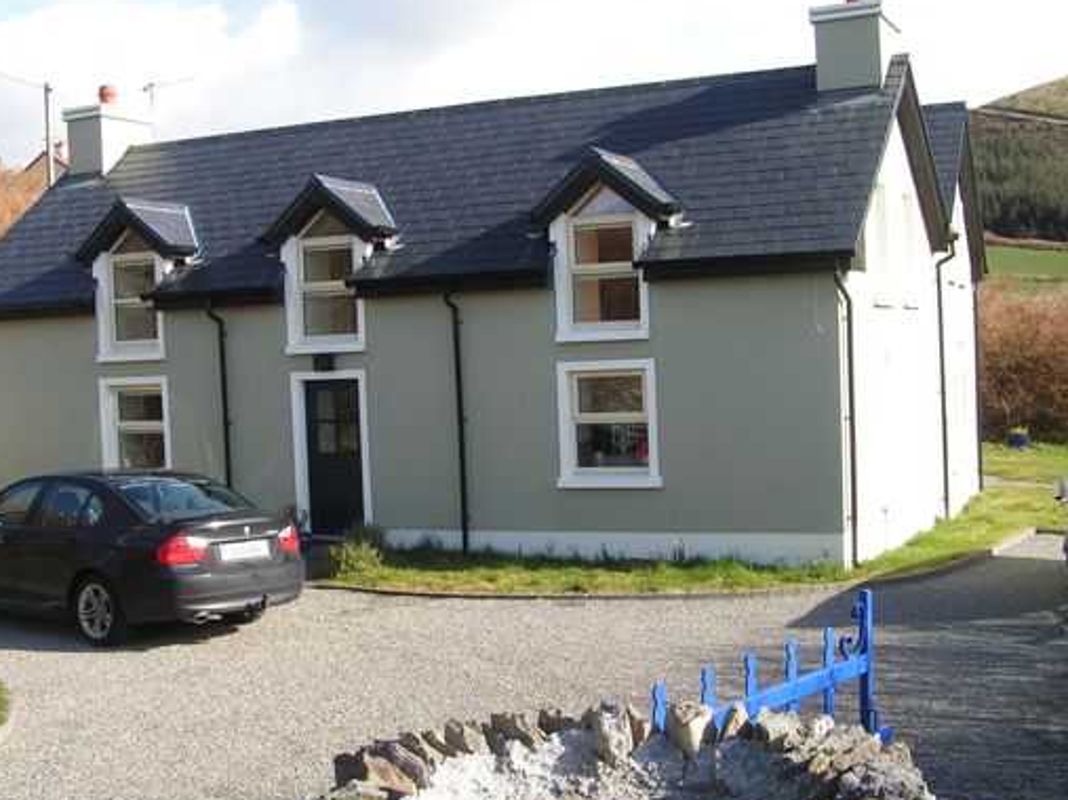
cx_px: 522
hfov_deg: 42.1
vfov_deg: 32.1
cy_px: 360
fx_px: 1388
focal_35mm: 45
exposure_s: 1/160
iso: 50
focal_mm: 6.3
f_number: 5.6
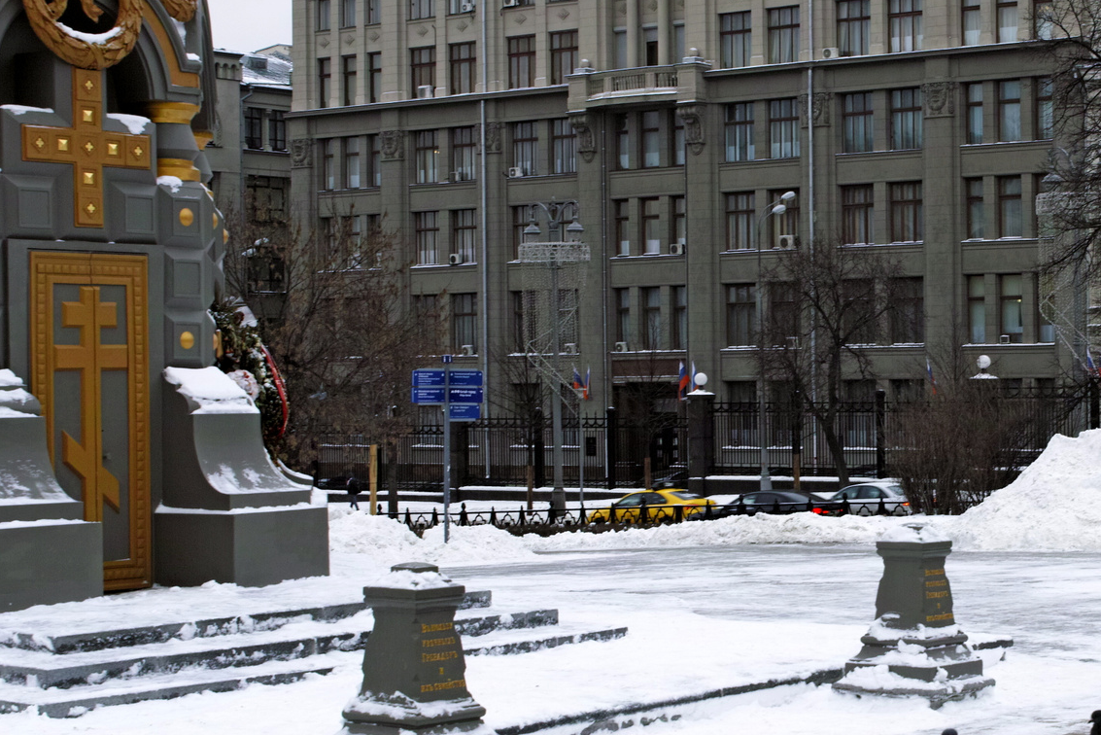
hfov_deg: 24.7
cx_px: 848
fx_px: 2478
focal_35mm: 81
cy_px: 369
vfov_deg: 16.9
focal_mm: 34
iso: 400
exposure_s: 1/80
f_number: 8
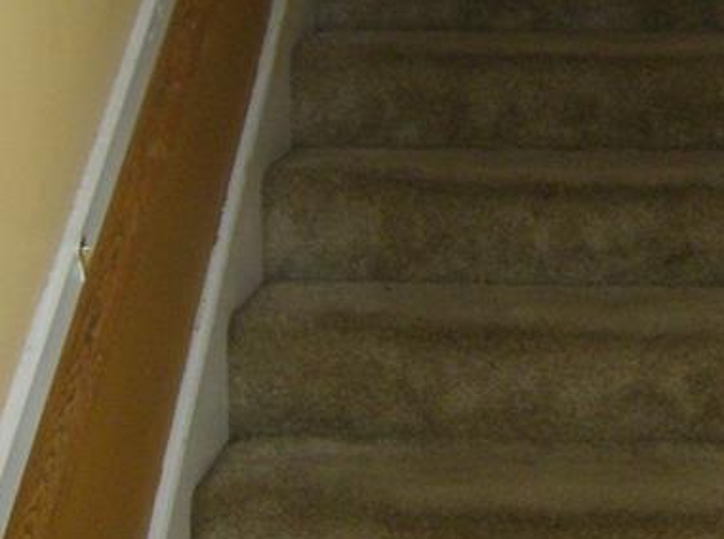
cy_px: -99
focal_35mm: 97
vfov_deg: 14.7
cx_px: 579
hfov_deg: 20.1
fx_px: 2024
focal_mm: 6
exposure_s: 1/60
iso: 200
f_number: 2.8
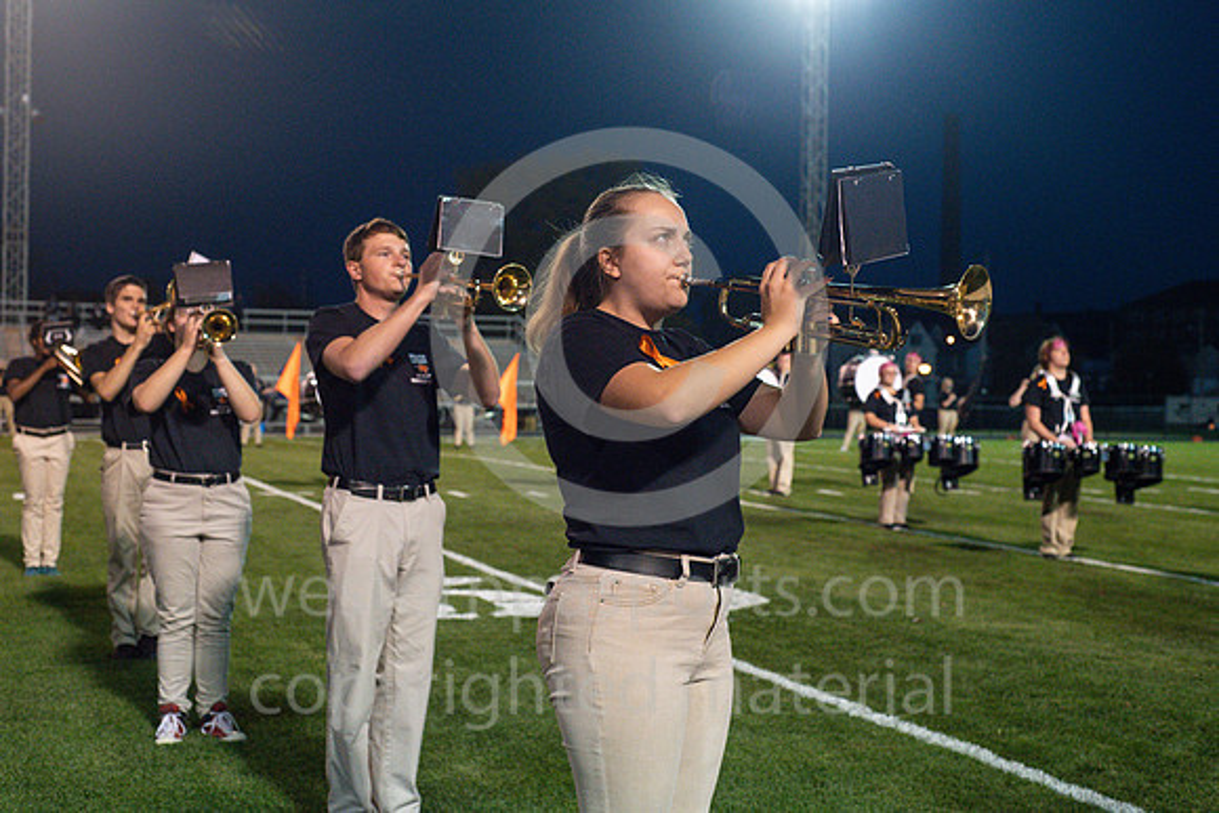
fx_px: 1693
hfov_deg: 39.6
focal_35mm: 50
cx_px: 610
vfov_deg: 27.0
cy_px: 406
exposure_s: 1/500
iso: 6400
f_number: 5.6
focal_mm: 50
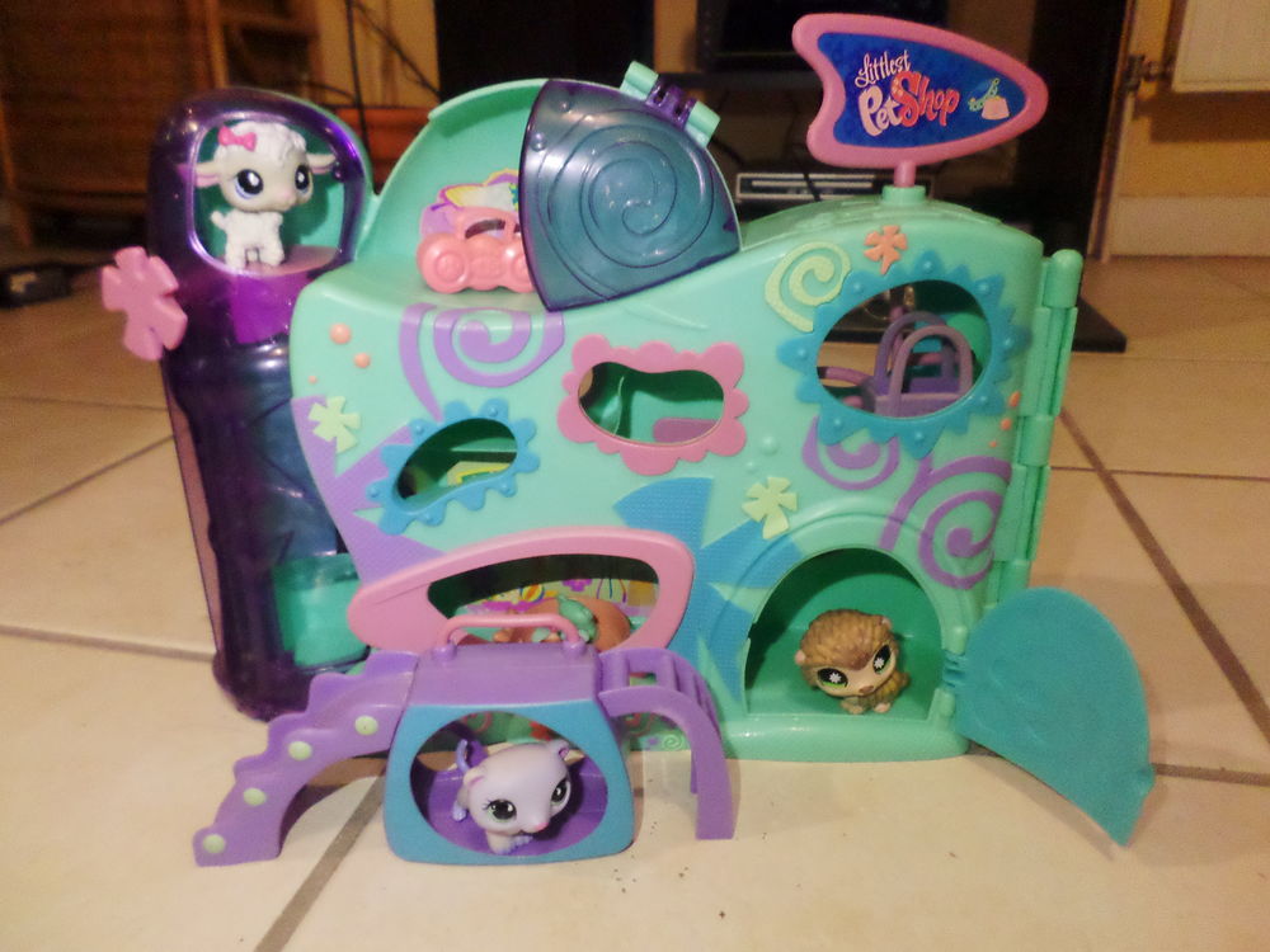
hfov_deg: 69.4
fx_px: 917
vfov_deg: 54.9
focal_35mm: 25
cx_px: 635
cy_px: 476
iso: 400
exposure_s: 1/15
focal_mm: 4.5
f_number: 2.5
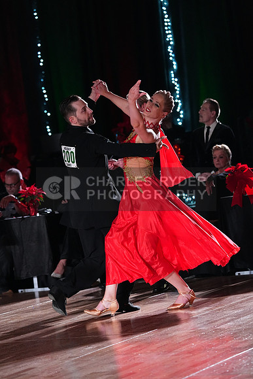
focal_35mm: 154
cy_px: 190
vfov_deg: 13.3
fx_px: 1622
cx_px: 126
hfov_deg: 8.9
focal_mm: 154
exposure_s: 1/400
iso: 6400
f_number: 4.5
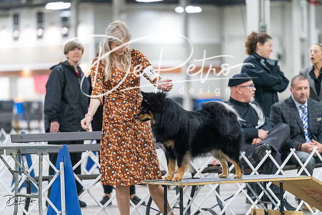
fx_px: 1789
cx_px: 161
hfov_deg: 10.3
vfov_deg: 6.9
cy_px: 108
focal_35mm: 200
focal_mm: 200
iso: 8000
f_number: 2.8
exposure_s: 1/200
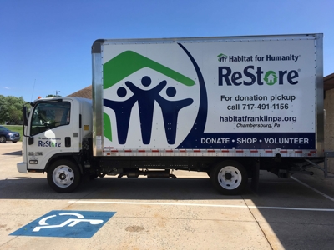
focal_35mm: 29
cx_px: 167
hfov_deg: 61.7
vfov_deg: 48.2
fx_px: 280
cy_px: 125
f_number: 2.2
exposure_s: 1/1399
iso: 25
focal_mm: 4.15
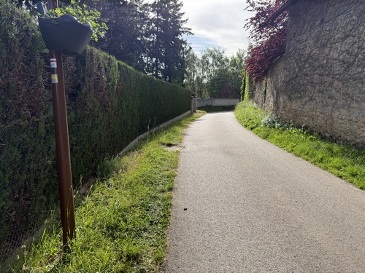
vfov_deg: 56.8
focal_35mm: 24
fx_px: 253
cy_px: 136
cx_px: 182
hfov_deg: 71.6
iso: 100
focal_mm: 6.76
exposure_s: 1/3145
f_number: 1.78
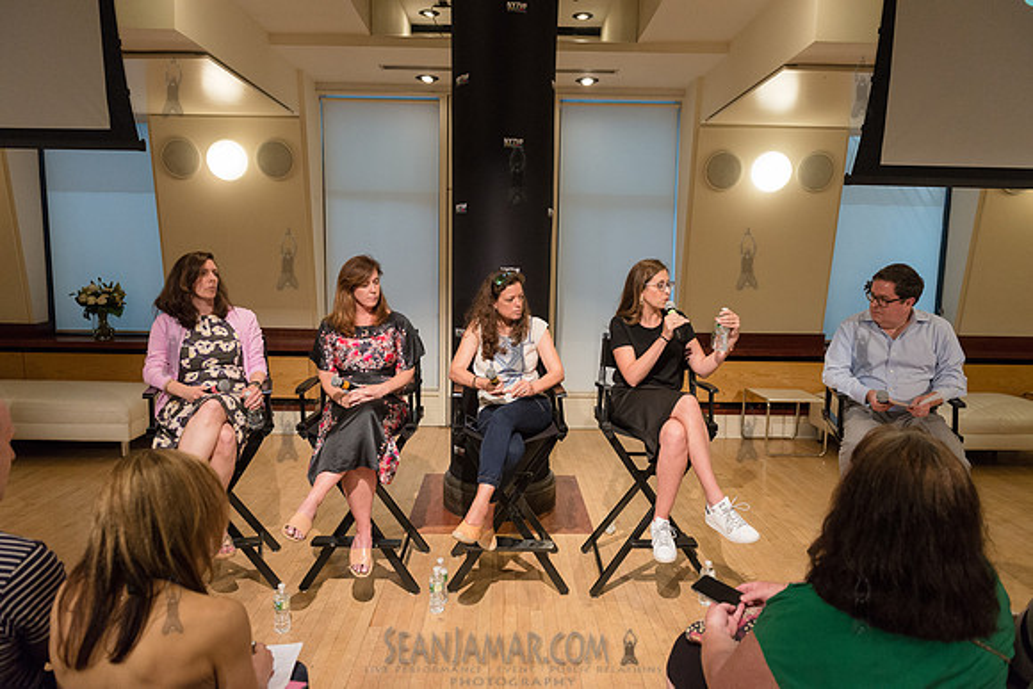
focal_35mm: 24
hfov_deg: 73.7
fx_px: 689
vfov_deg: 53.2
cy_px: 344
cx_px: 516
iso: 2500
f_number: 4
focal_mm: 24
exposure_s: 1/320
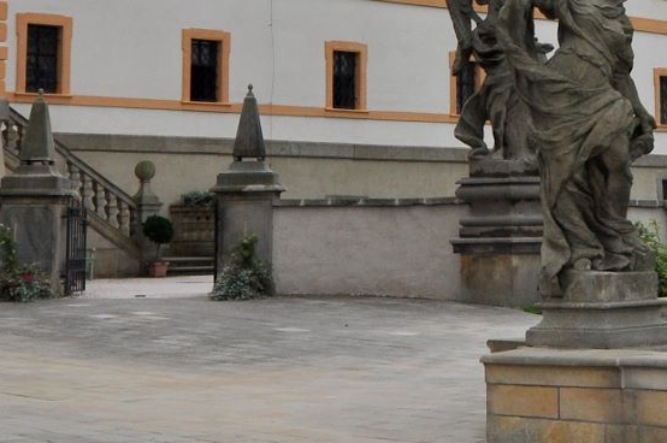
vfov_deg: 12.8
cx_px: 580
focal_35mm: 104
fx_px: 1925
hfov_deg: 19.4
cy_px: -80
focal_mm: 20
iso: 400
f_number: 11
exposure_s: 1/500
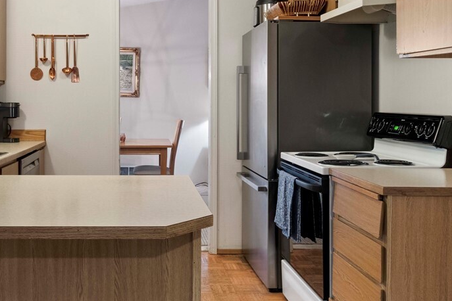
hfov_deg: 45.2
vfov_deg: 31.5
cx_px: 129
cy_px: 89
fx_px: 527
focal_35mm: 42
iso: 400
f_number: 8
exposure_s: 1/1.25
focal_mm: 11
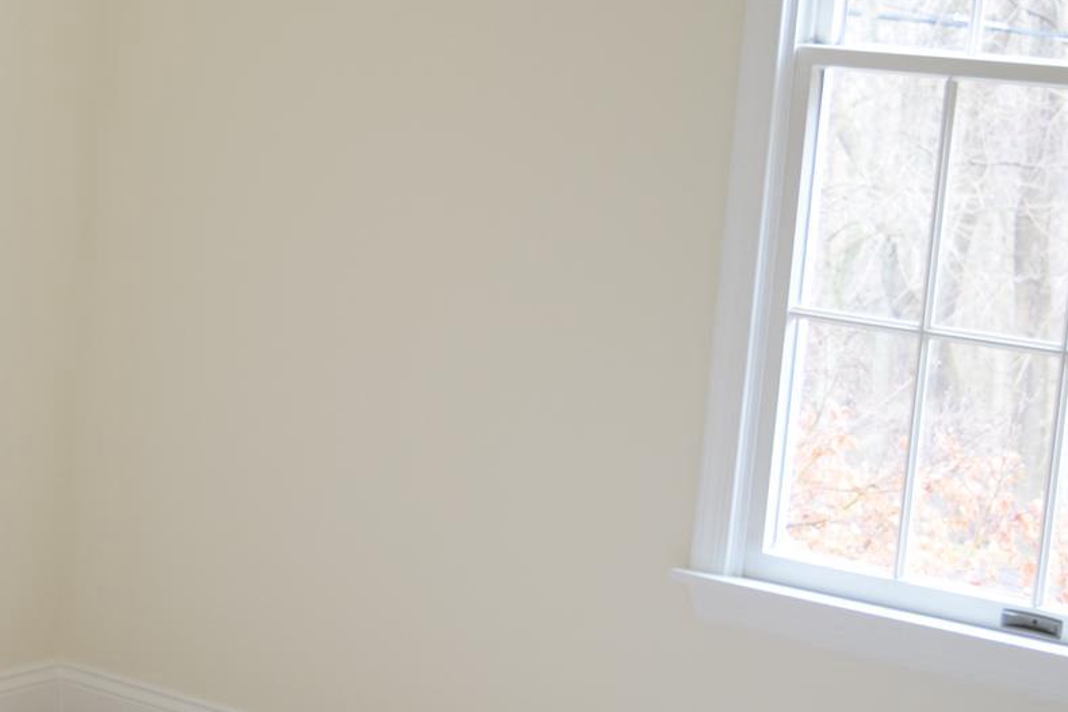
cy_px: 514
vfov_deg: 14.0
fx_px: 2886
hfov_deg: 19.8
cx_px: -184
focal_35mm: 97
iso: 560
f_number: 4
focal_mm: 25
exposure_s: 1/60
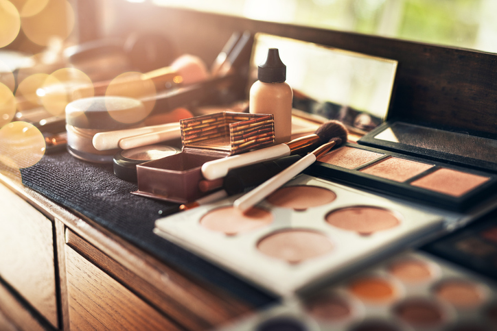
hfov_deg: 39.6
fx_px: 690
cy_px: 166
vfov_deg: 27.0
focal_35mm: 50
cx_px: 248
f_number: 2.2
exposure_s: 1/320
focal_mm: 50
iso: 250
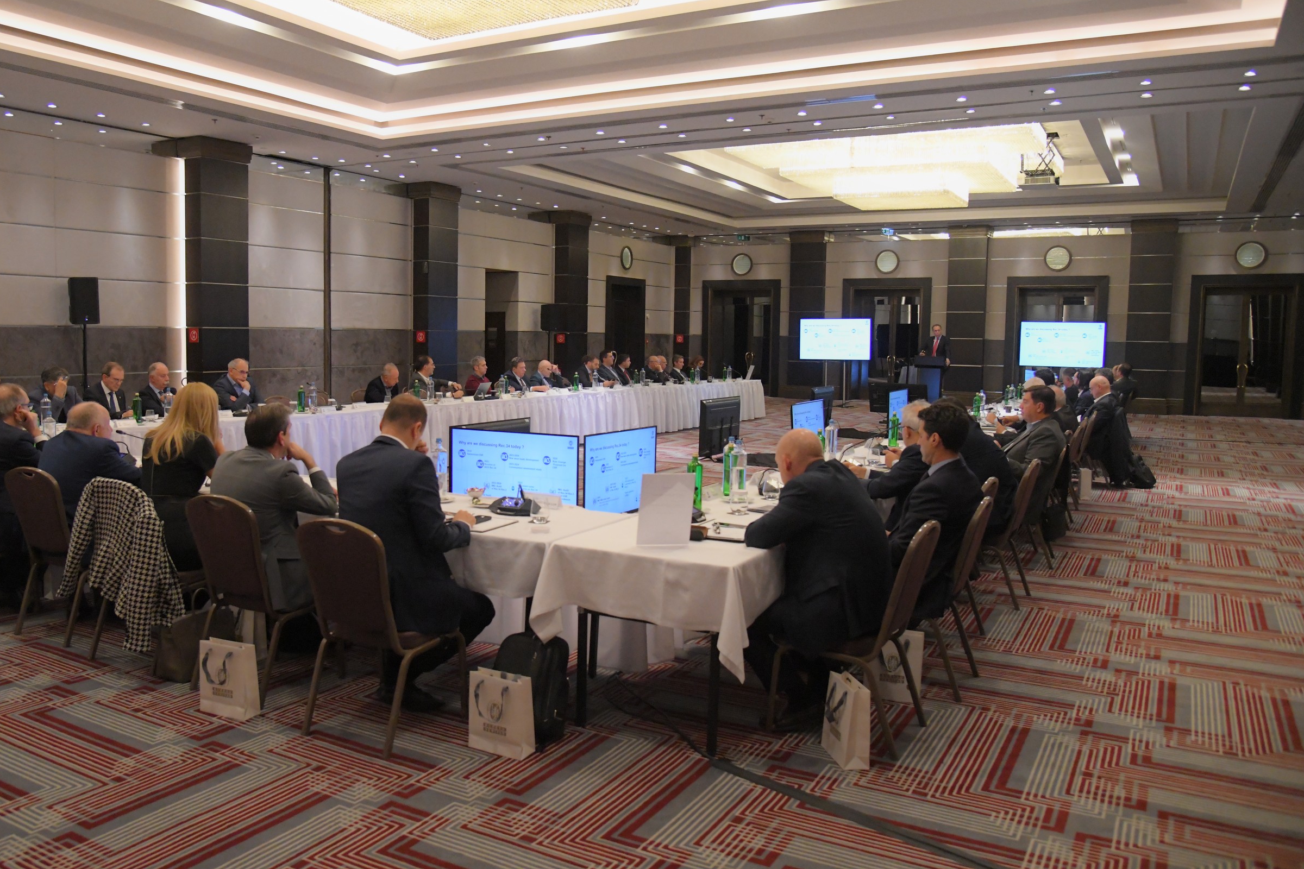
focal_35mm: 28
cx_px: 554
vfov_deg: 46.4
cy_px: 428
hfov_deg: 65.1
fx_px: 1014
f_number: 4
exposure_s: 1/500
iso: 6400
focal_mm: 24
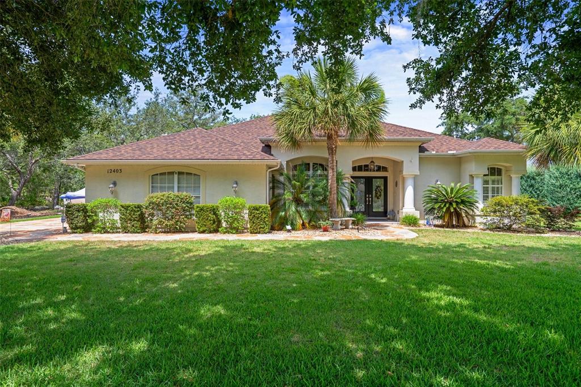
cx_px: 290
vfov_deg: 57.2
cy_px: 194
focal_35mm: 22
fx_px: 355
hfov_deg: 78.6
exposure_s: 1/200
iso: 320
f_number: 9
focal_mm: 22
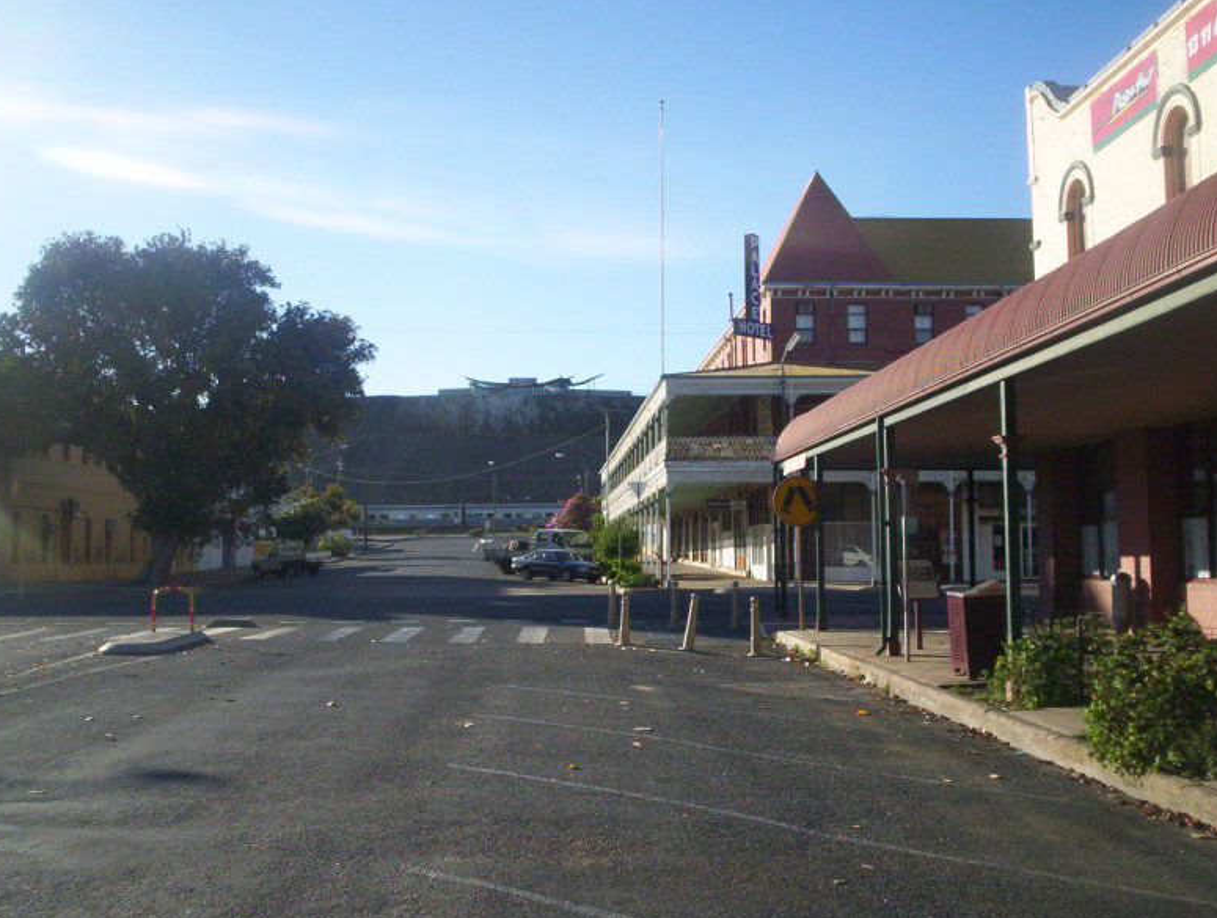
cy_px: 455
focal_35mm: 40
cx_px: 595
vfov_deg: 36.1
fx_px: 1410
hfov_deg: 46.7
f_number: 4.5
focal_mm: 4.99
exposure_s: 1/572
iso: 100
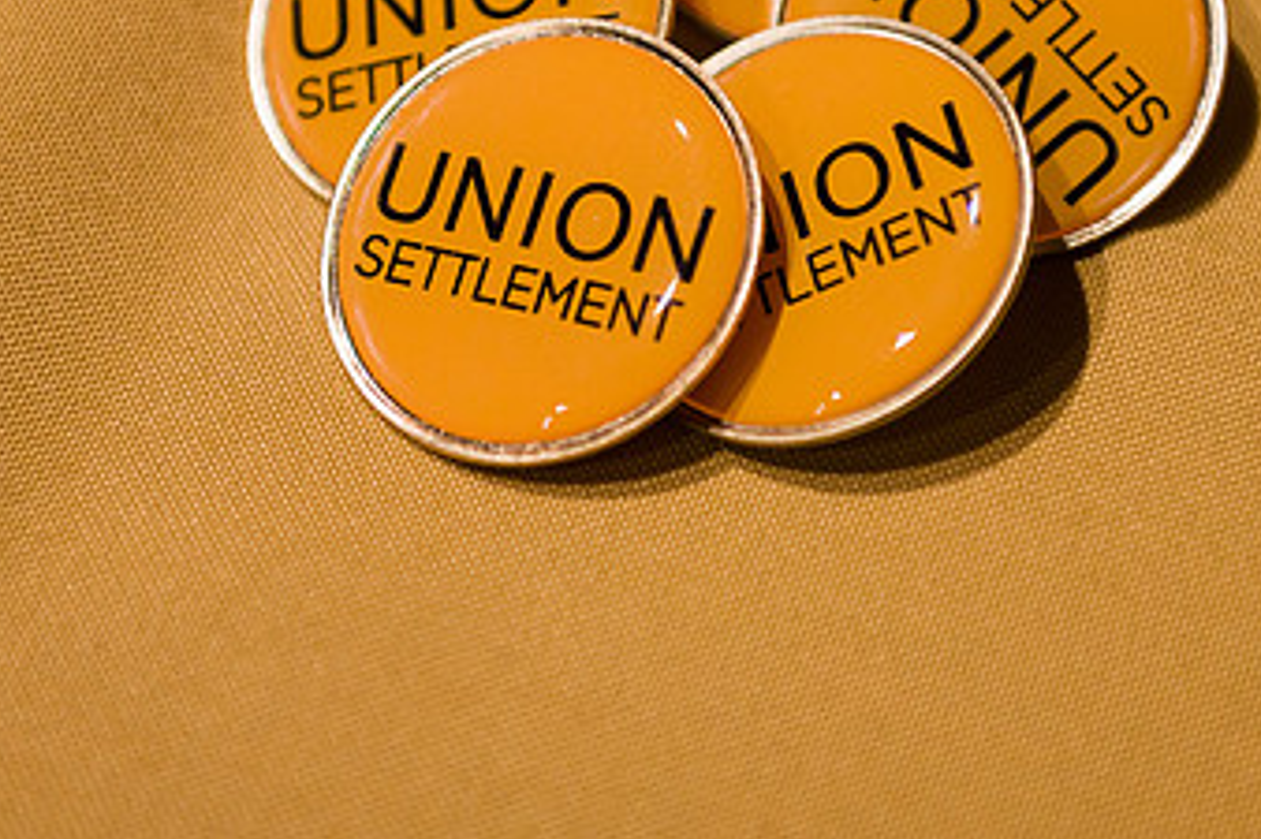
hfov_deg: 17.1
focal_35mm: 120
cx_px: 694
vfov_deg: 11.4
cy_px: 168
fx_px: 4201
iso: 1000
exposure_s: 1/200
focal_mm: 70
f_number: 4
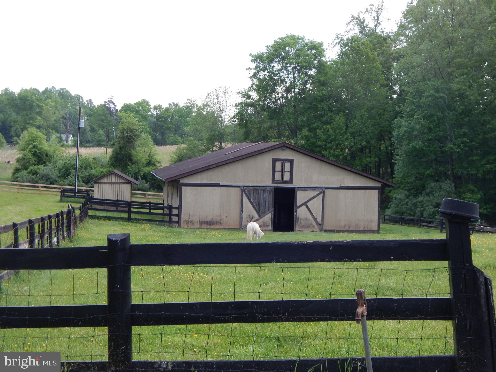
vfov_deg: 27.0
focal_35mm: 54
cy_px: 186
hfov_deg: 35.5
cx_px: 248
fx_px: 774
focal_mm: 9.7
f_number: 3.8
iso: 125
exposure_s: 1/160
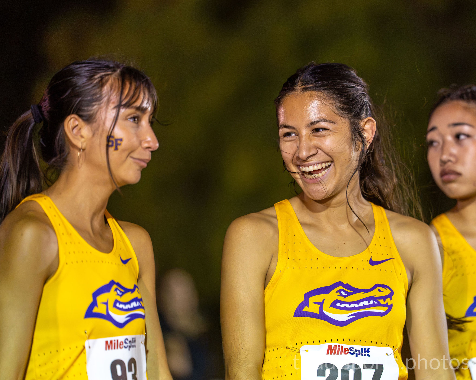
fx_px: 3108
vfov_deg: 7.0
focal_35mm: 221
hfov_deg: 8.8
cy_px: 174
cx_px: 278
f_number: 2
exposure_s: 1/320
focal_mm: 150
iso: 6400
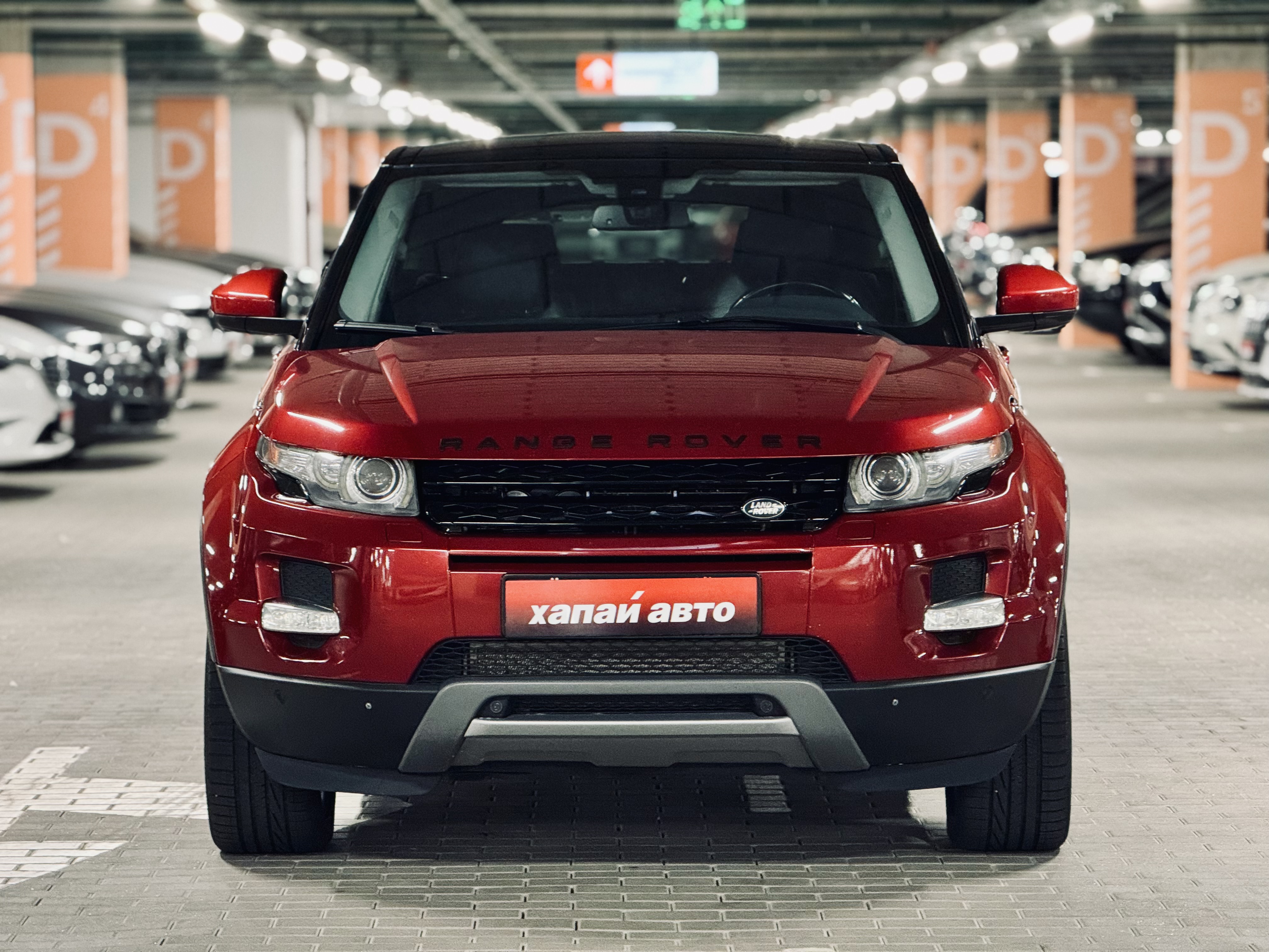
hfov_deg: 16.4
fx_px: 4399
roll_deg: +0.1
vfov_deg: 12.3
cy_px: 476
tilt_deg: -2.9
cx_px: 634
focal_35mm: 120
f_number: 2.8
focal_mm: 15.66
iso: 500
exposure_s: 1/33
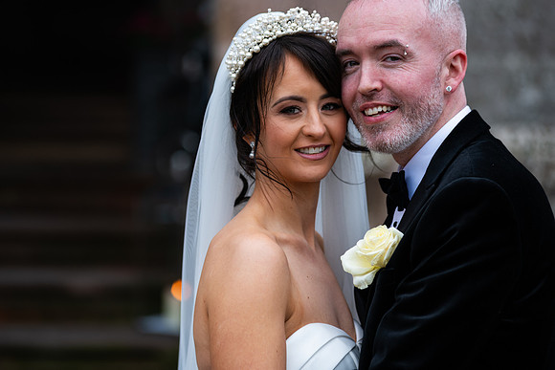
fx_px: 2621
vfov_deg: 8.1
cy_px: 185
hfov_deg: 12.1
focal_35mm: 170
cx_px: 278
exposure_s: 1/160
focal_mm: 170
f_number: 3.5
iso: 160
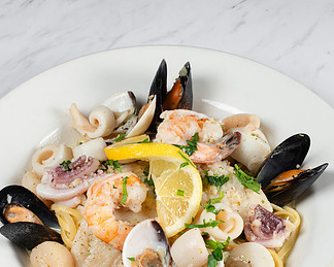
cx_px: 169
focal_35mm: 110
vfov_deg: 13.9
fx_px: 1087
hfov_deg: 17.5
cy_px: 215
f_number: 10
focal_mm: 50
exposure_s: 1/200
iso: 200
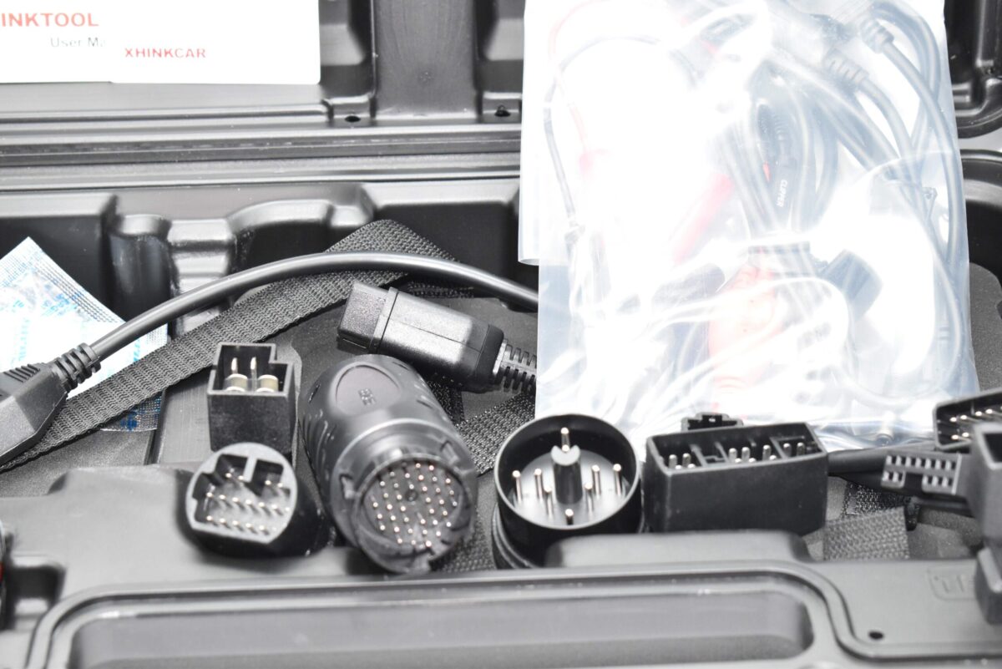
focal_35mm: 82
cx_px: 501
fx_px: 2297
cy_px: 334
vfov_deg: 16.6
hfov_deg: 24.6
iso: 1800
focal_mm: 55
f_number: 7.1
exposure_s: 1/80
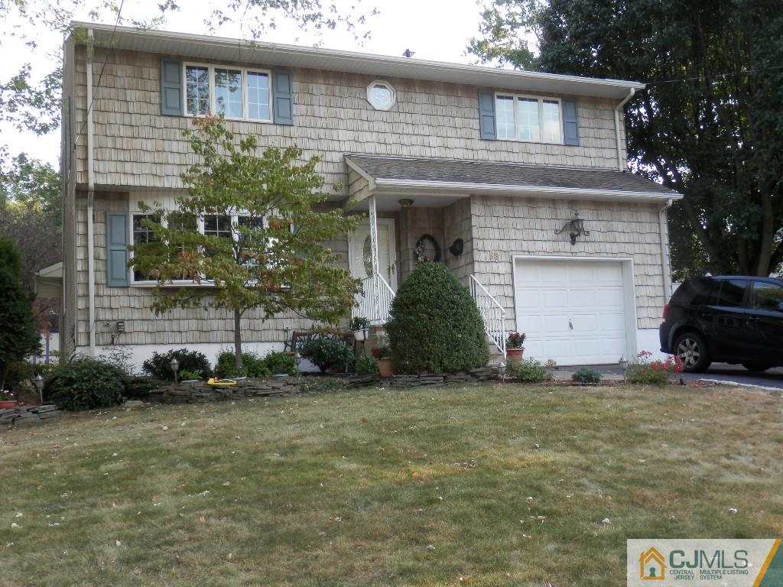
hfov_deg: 50.1
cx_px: 392
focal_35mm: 37
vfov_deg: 38.7
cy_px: 294
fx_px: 837
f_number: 3.6
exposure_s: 1/100
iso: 80
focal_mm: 6.6
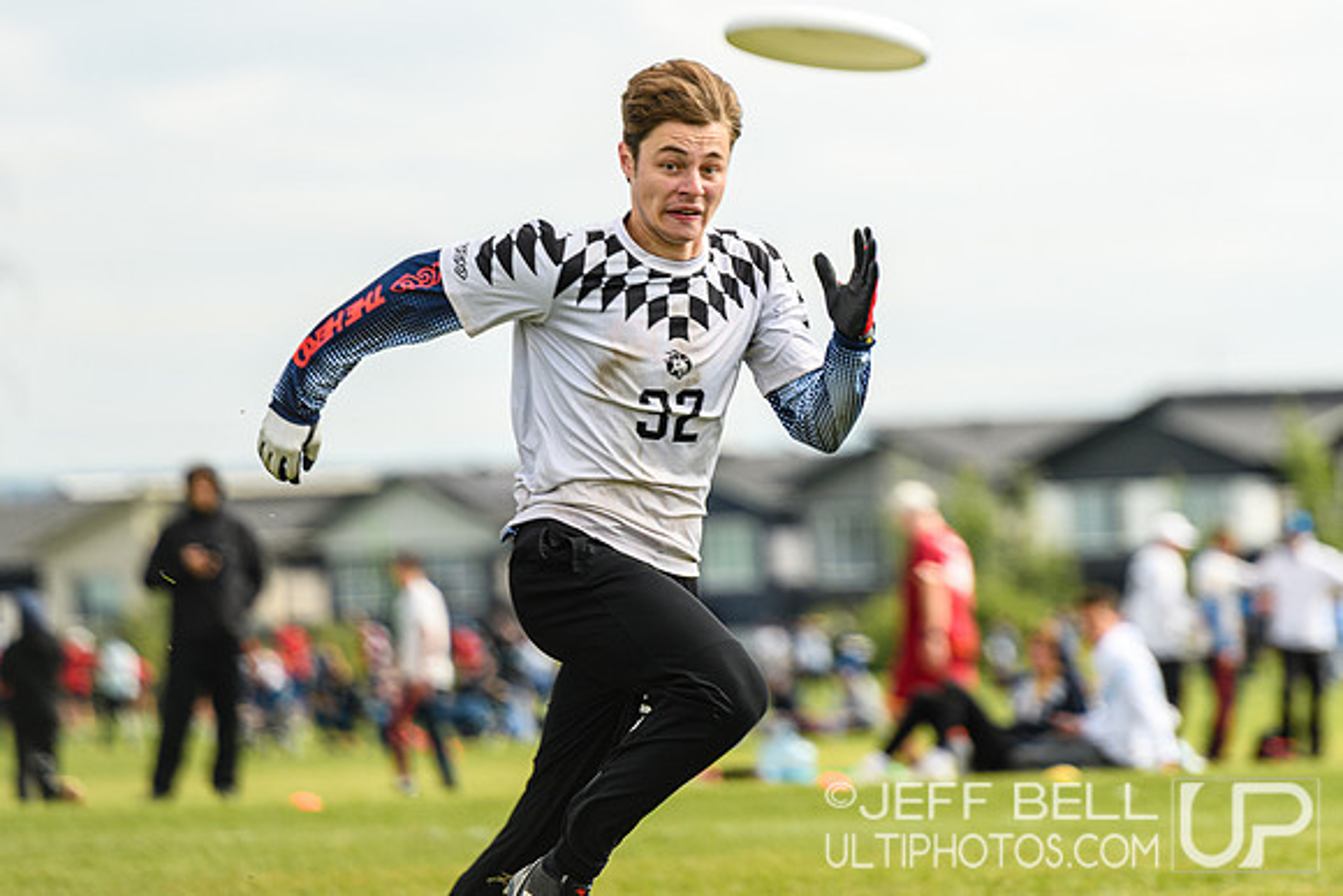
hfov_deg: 5.6
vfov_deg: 3.7
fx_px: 13696
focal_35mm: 367
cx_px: 671
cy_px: 348
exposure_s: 1/1600
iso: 100
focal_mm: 200
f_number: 3.2
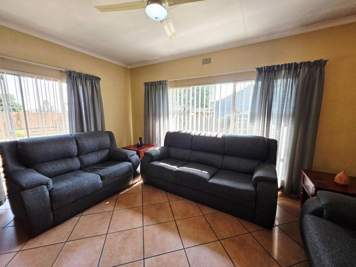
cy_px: 134
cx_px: 178
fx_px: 134
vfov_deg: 89.9
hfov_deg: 106.2
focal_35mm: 13
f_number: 1.9
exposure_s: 1/101
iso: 50
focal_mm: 2.2
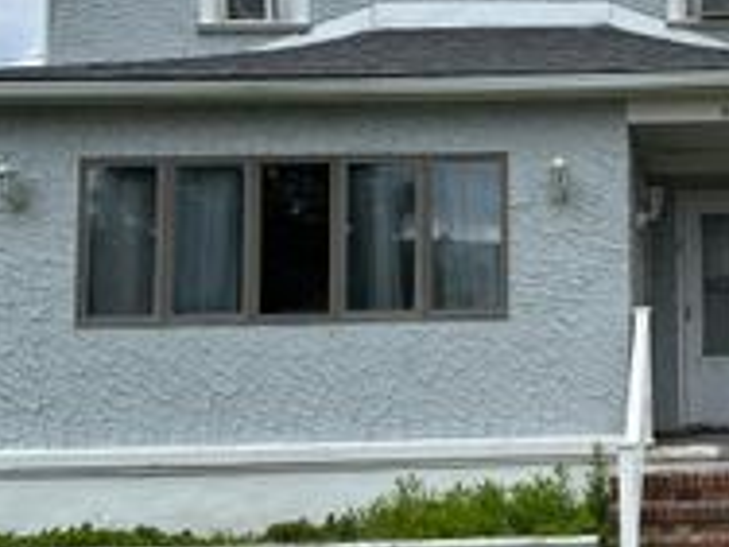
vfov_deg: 22.9
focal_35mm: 64
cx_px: 710
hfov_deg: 28.6
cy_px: 258
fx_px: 1348
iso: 80
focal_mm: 6.86
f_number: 1.78
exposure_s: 1/4762
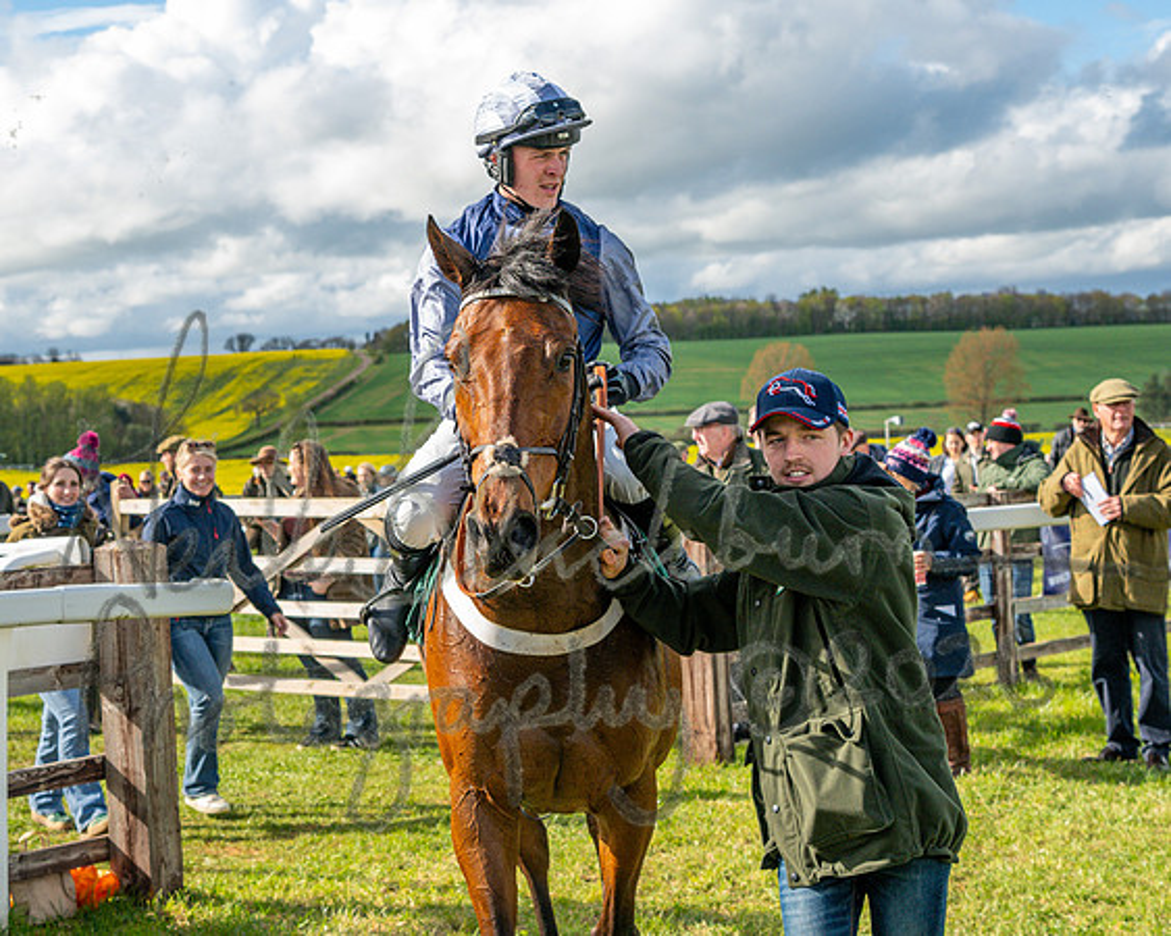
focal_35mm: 68
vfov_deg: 22.5
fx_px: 2356
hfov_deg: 27.7
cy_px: 406
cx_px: 375
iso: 400
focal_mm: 35
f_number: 4.5
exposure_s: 1/1250
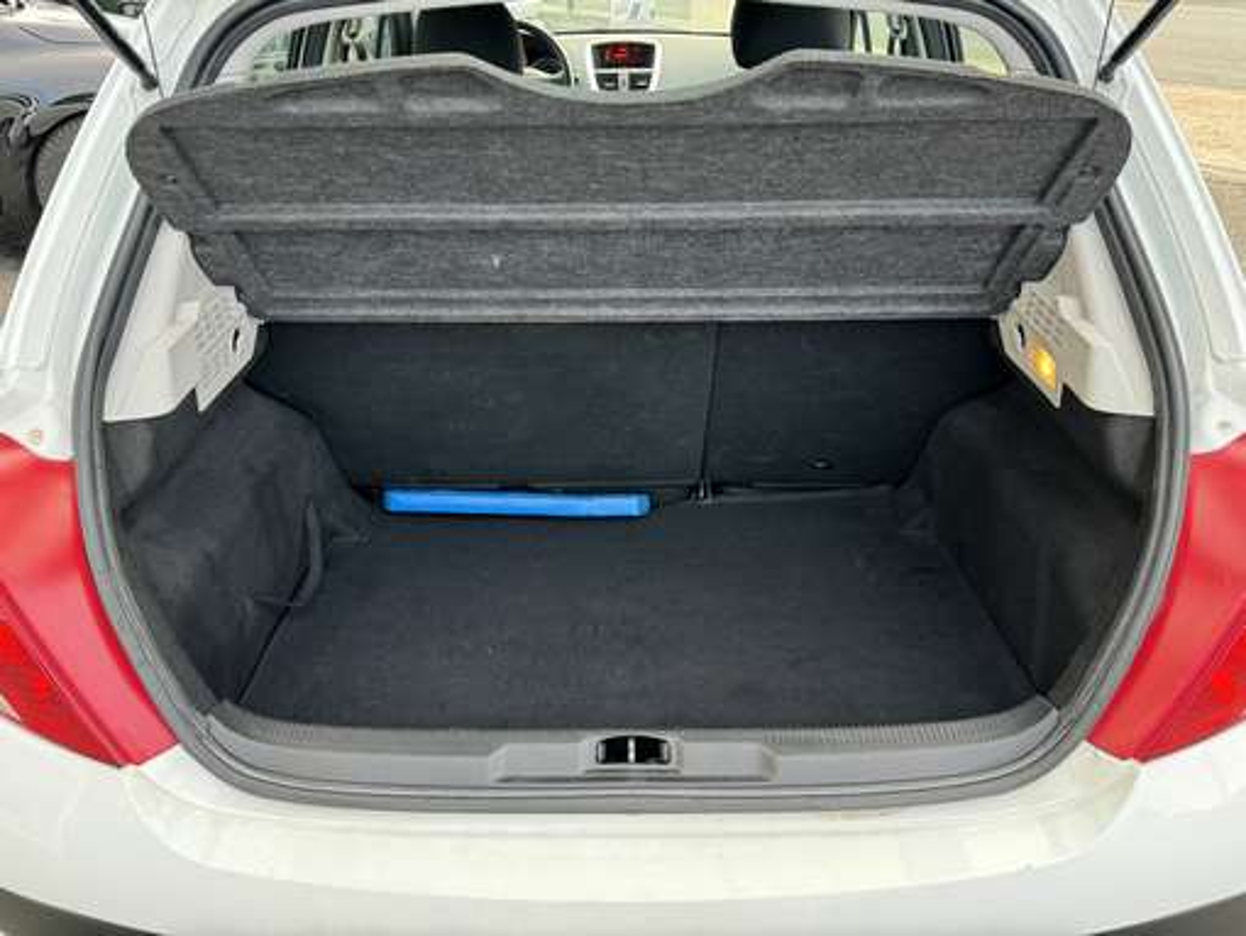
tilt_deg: -34.2
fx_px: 864
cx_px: 623
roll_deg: +0.7
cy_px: 468
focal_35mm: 24
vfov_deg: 56.9
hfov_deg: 71.6
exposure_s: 1/121
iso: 160
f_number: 1.78
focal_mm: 6.86
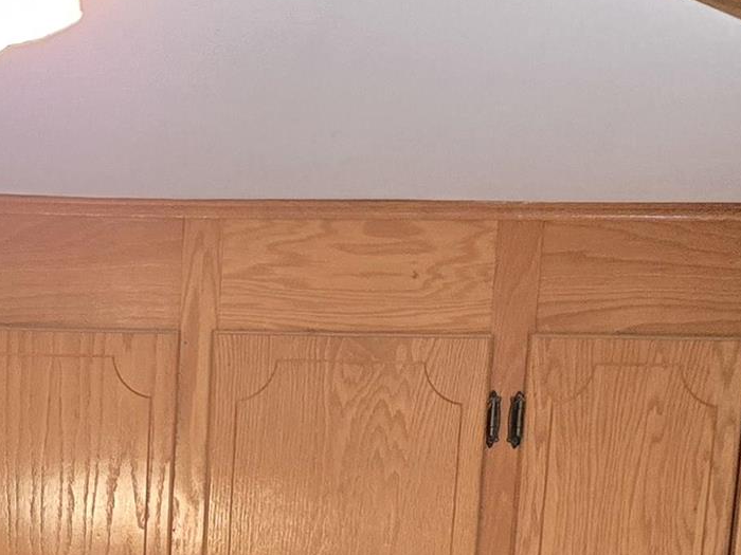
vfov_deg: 12.8
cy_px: 1102
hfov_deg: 19.0
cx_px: 46
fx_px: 2162
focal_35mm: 101
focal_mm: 5.4
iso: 320
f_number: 1.8
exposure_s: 1/120
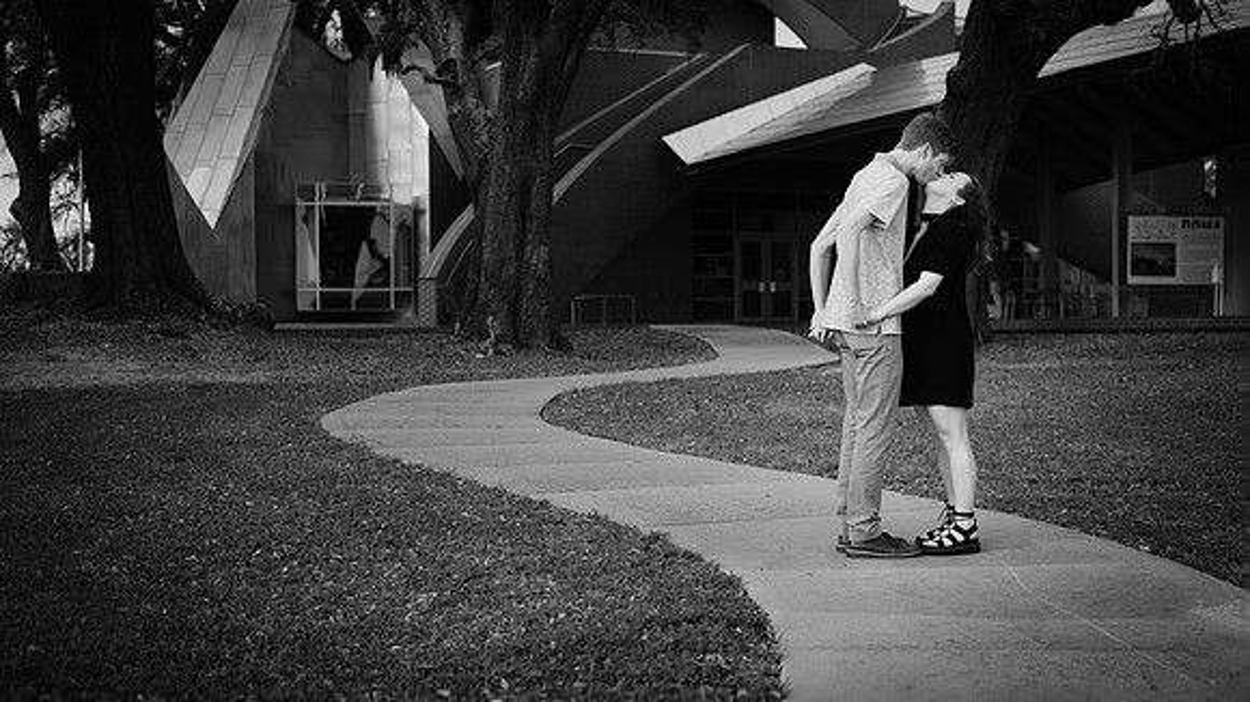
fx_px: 1914
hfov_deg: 36.2
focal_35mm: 58
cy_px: 416
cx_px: 639
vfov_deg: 20.8
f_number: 2
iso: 400
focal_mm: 35
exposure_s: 1/4000
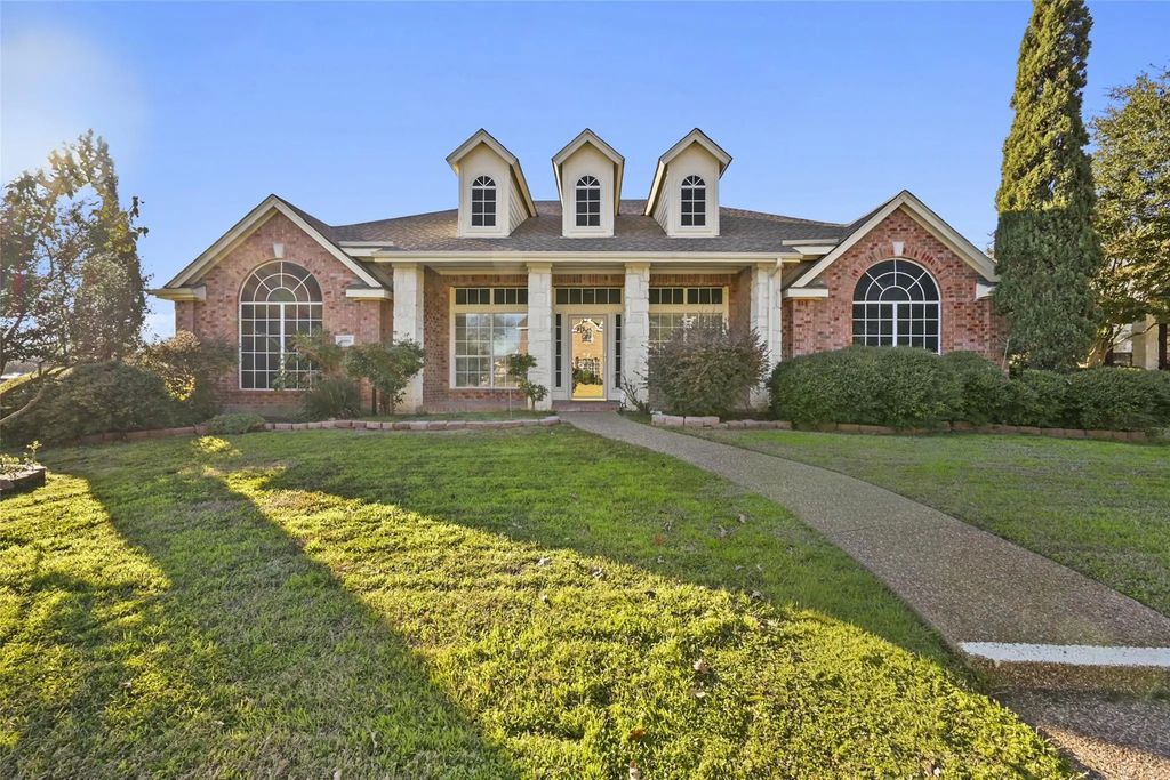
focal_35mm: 14
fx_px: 455
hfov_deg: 104.2
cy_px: 390
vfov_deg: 81.2
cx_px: 585
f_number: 11
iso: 100
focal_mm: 14
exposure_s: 1/15
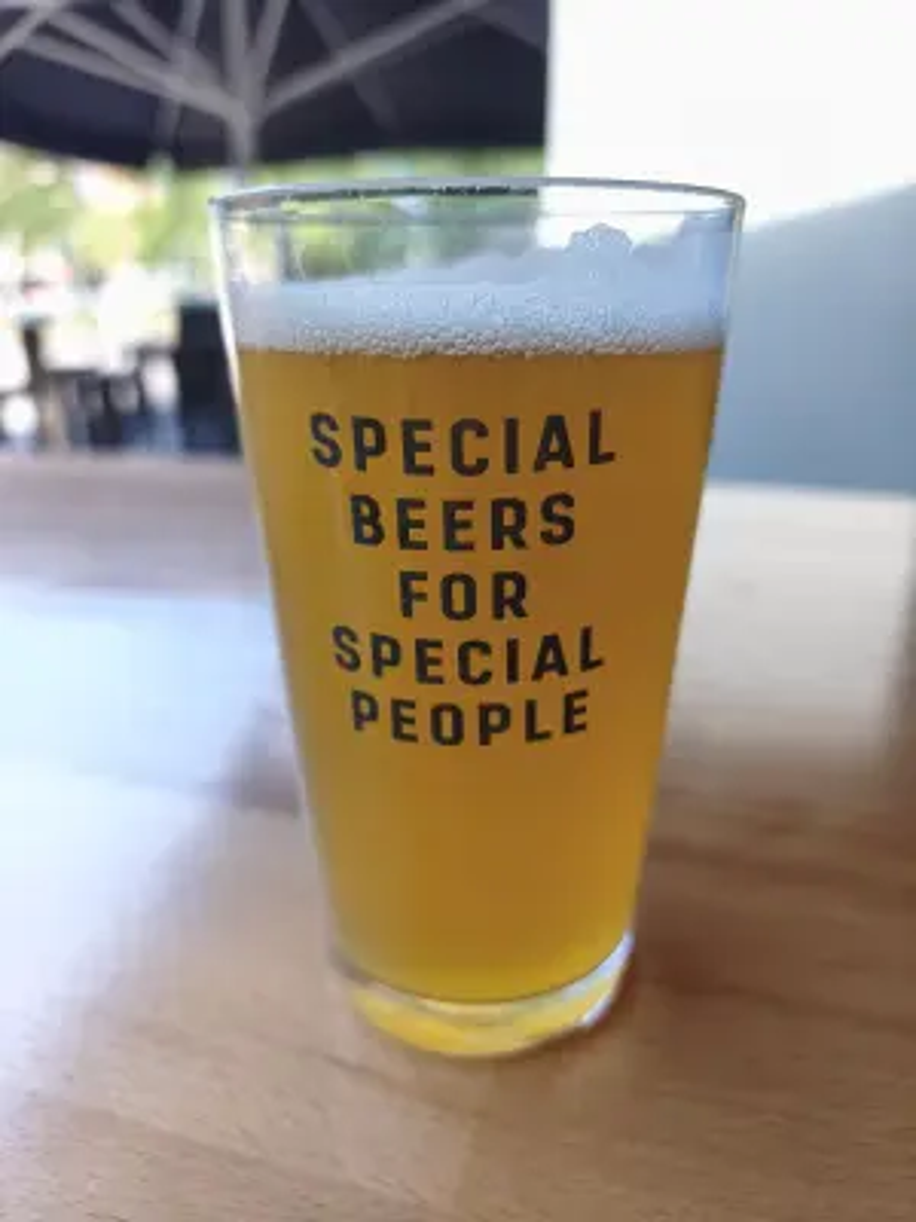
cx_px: 458
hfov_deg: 58.9
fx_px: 811
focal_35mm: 23
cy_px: 611
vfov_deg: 73.9
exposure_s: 1/100
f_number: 1.7
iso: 160
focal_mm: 6.06
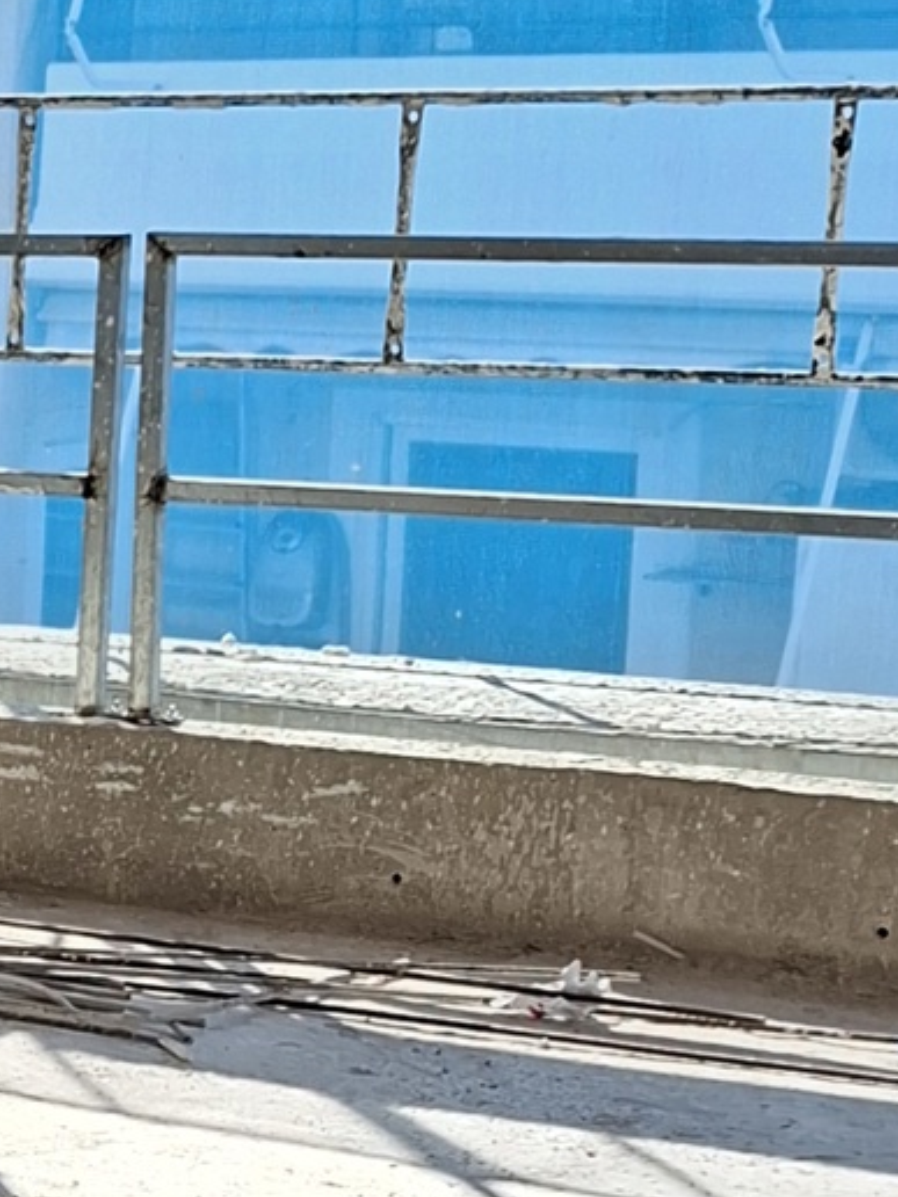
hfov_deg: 10.9
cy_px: 759
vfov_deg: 17.2
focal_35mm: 114
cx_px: -1299
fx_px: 3943
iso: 50
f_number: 1.8
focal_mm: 5.54
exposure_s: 1/678
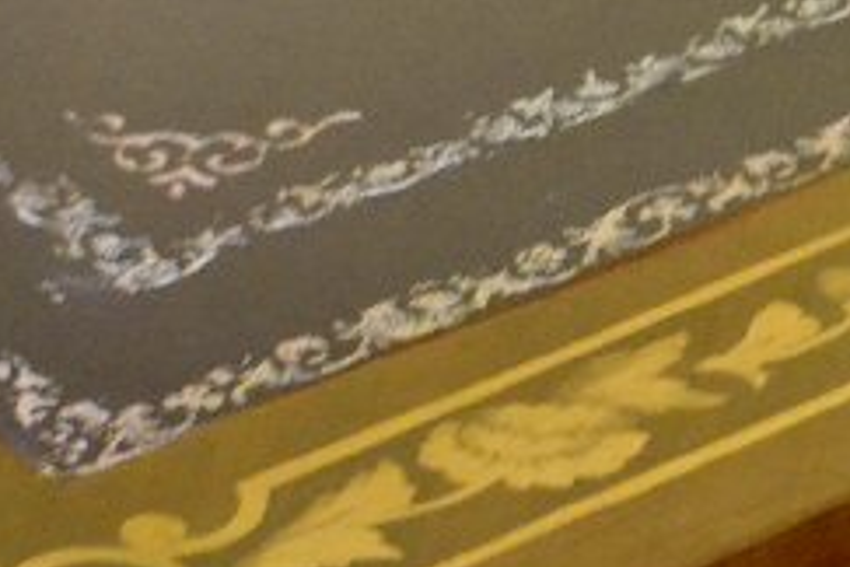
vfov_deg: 5.7
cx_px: 455
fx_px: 5690
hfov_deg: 8.5
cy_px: 598
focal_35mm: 241
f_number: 4.2
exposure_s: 1/50
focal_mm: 26
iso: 3200
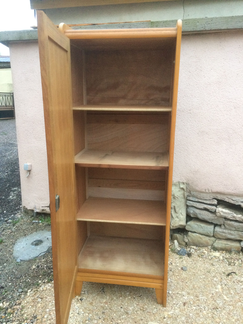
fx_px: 271
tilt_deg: -12.0
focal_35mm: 29
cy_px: 162
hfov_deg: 48.2
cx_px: 122
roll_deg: +0.0
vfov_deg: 61.7
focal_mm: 4.15
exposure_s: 1/33
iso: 320
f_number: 2.2
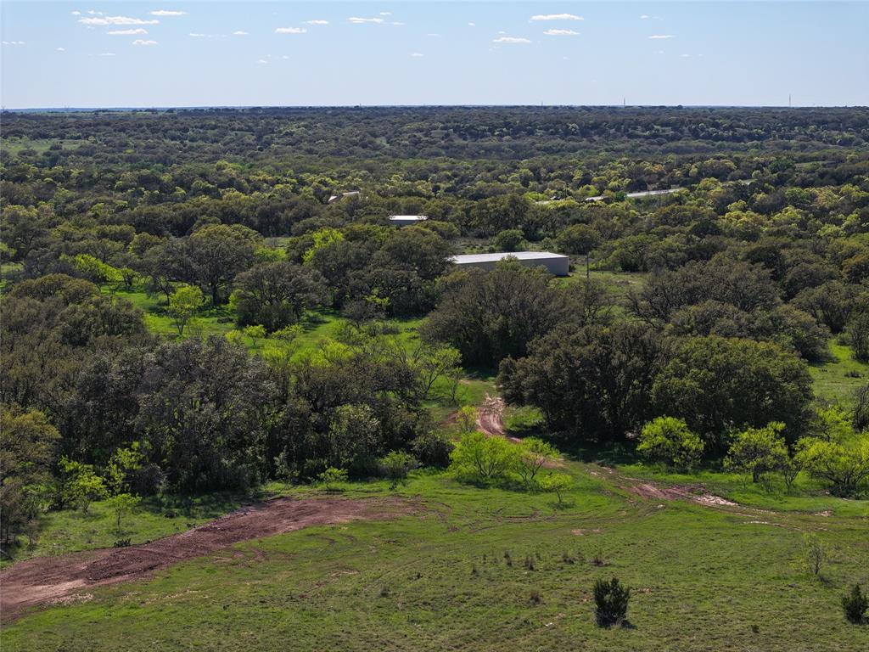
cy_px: 326
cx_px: 434
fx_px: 1757
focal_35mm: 70
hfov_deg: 27.8
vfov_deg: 21.0
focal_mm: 19.35
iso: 190
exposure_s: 1/2500
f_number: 2.8
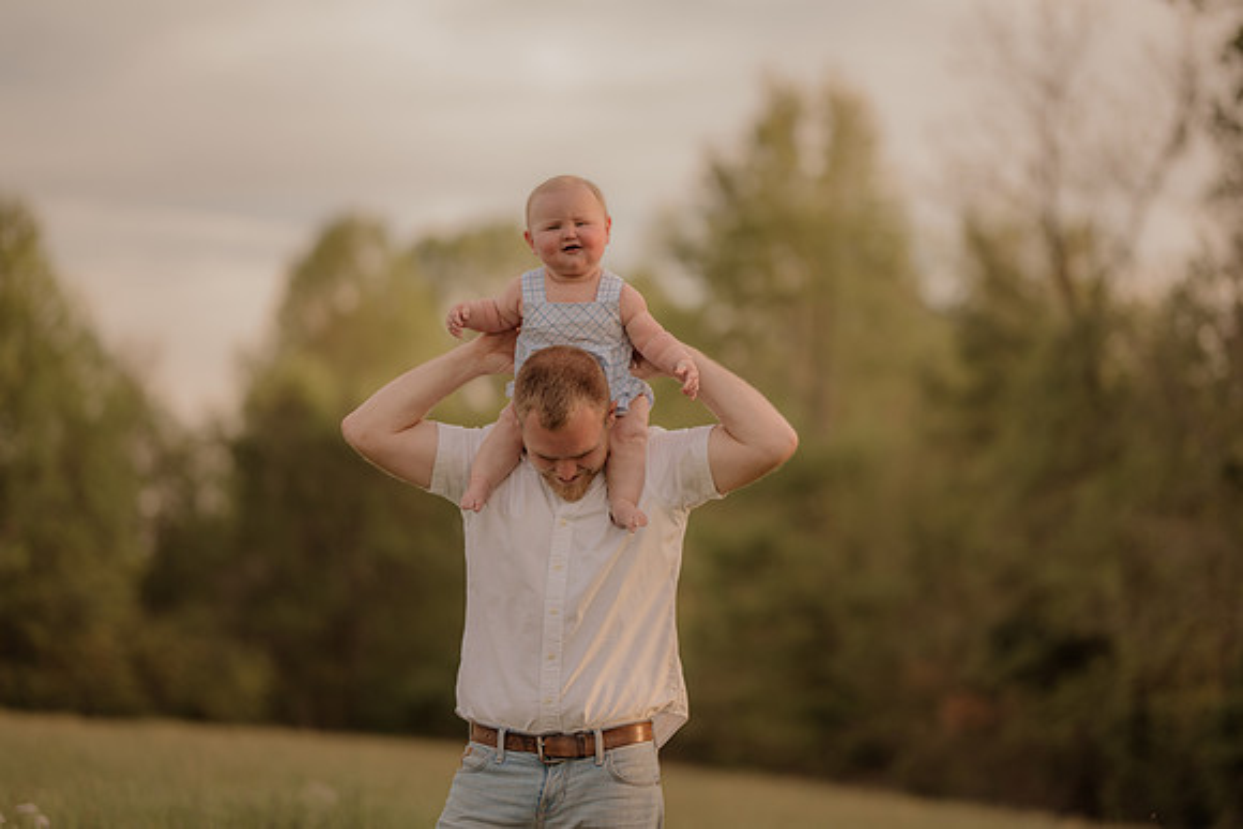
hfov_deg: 23.9
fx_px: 2935
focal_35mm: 85
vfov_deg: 16.1
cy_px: 414
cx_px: 622
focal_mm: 85
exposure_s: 1/800
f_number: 1.4
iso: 160
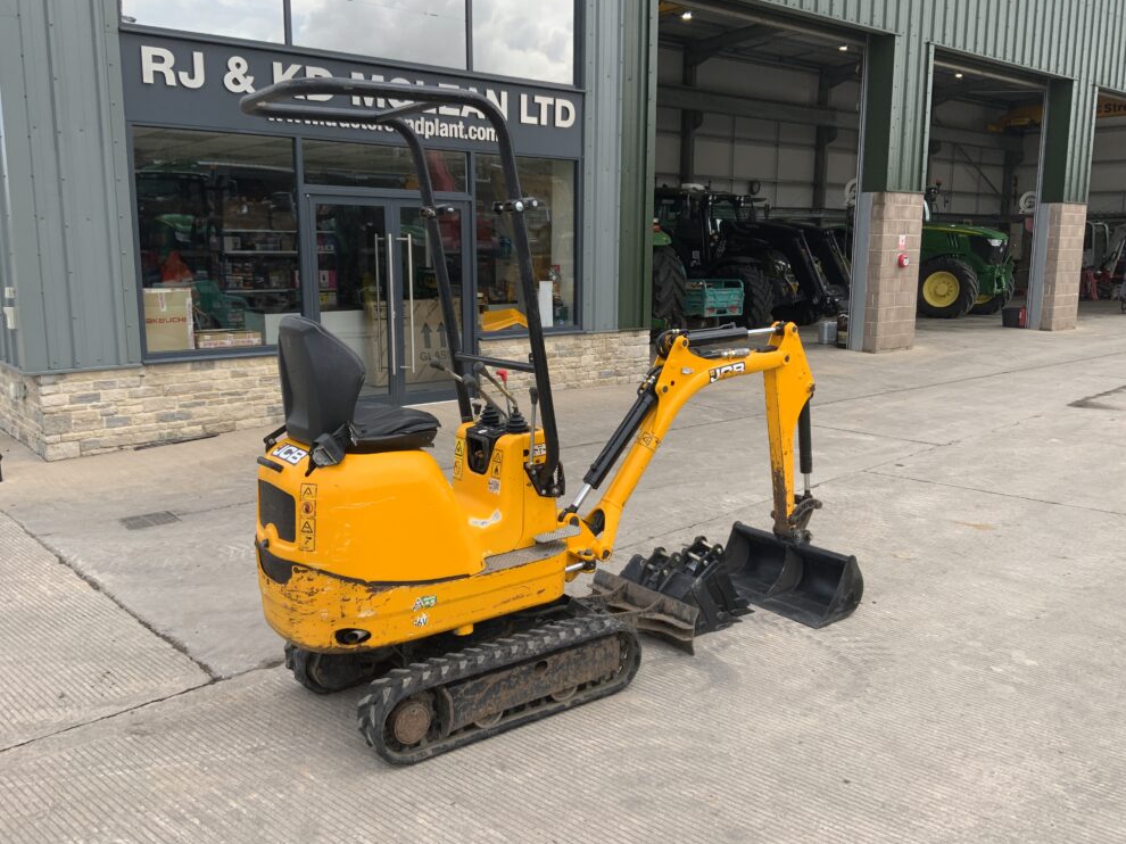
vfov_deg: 46.8
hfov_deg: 60.0
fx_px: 976
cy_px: 411
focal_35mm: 30
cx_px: 564
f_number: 1.8
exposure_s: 1/770
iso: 16
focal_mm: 3
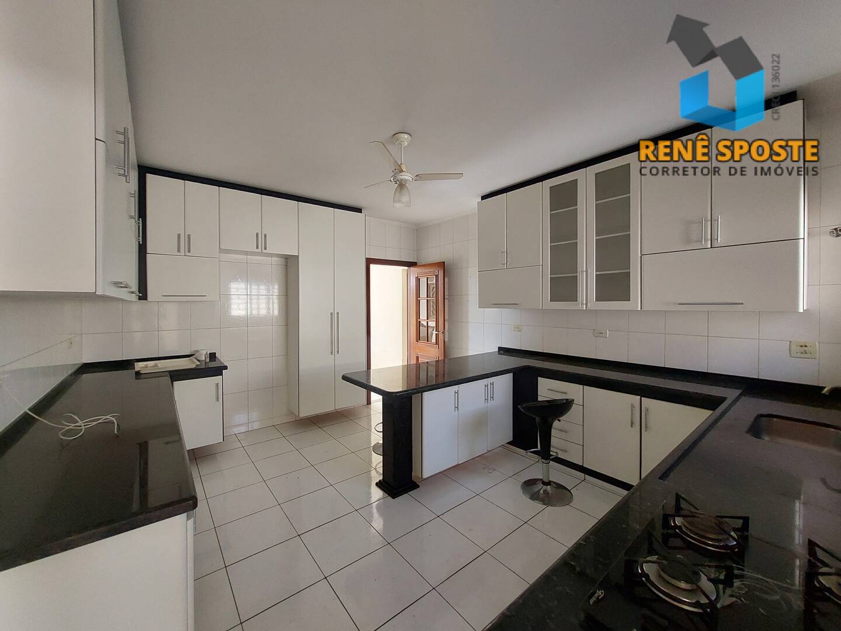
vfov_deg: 89.9
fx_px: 316
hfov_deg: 106.2
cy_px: 316
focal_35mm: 13
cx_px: 420
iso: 200
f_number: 2.2
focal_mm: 1.74
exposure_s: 1/50
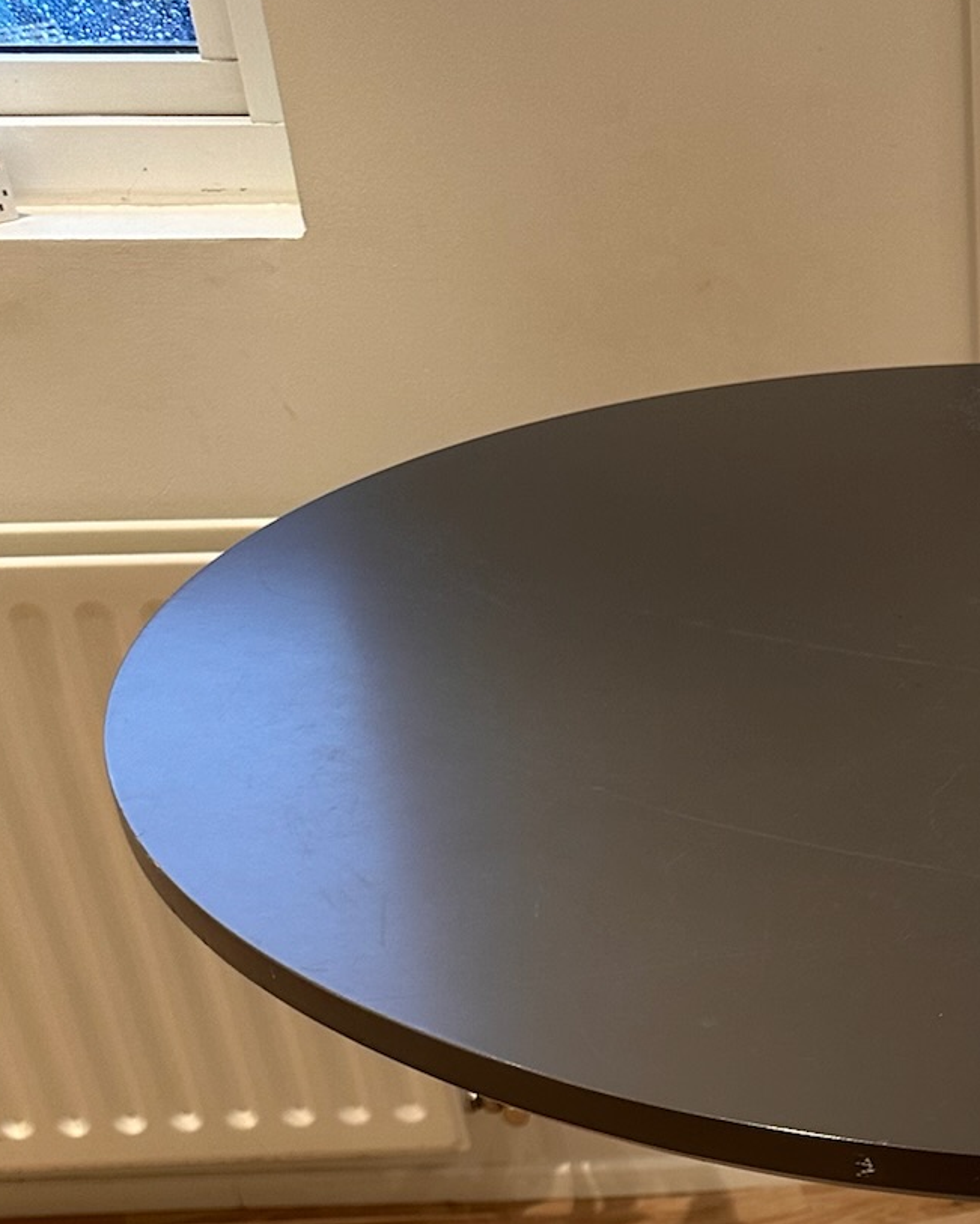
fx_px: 2138
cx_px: 1135
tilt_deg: -39.5
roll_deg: +0.0
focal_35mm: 59
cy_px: 1399
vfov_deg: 28.5
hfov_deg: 23.8
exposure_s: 1/50
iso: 160
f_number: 1.78
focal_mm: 6.86
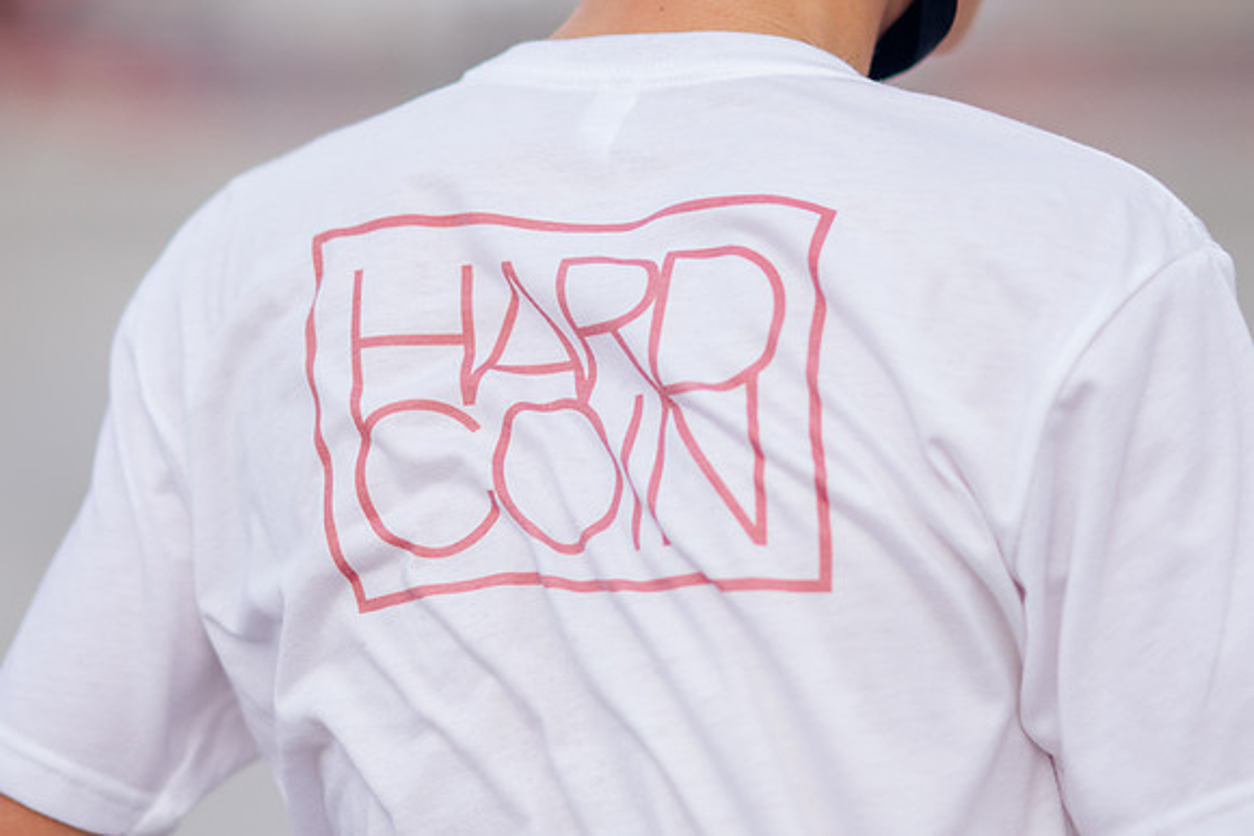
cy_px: 406
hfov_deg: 12.0
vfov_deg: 8.0
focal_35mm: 172
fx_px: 5983
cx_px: 584
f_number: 2
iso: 400
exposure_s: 1/2500
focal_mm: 105
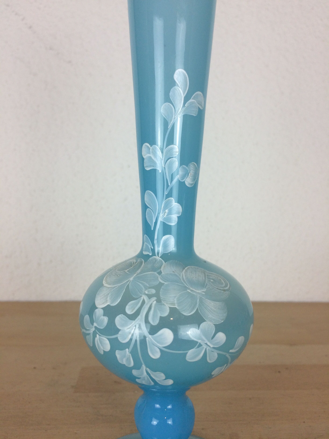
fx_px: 367
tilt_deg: -2.8
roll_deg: +0.3
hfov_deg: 48.2
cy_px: 220
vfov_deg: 61.7
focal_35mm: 29
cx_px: 164
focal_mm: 4.15
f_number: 2.2
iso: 64
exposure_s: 1/100
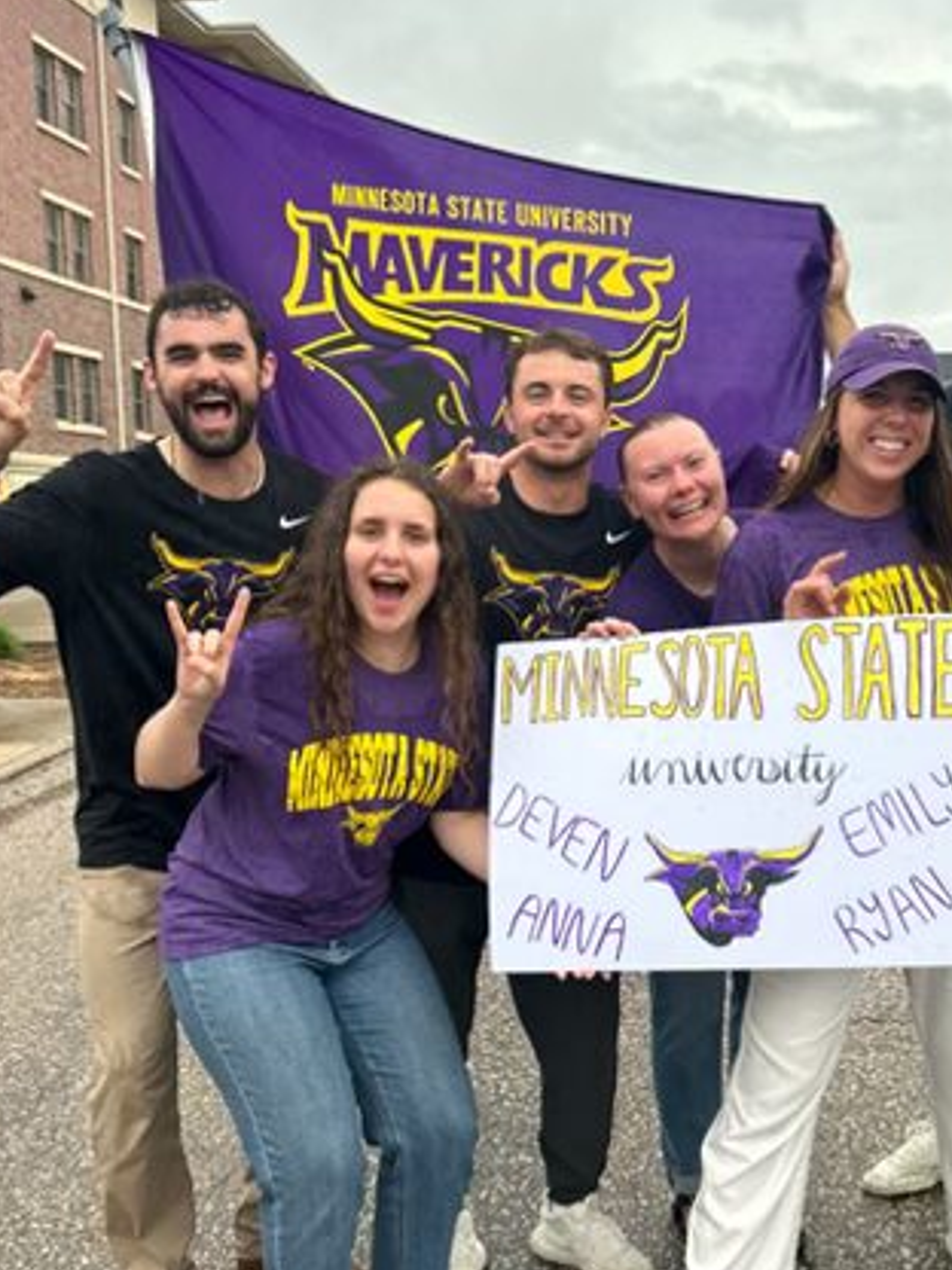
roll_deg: +0.5
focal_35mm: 40
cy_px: 699
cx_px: 644
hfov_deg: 35.6
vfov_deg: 46.7
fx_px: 1467
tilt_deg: -7.3
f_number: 1.5
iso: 40
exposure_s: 1/200
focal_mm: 5.7
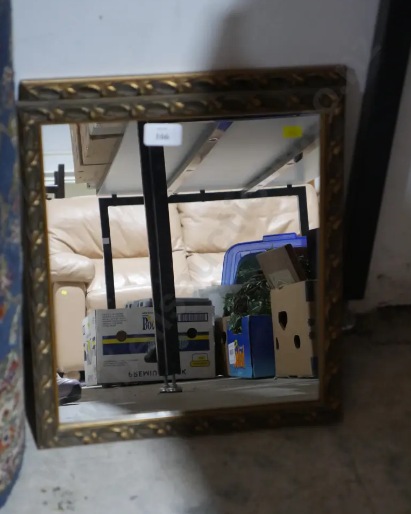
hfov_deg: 17.5
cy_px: 260
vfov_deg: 21.7
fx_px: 1338
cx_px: 206
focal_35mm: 88
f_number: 5.6
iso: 2500
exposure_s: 1/100
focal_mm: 42
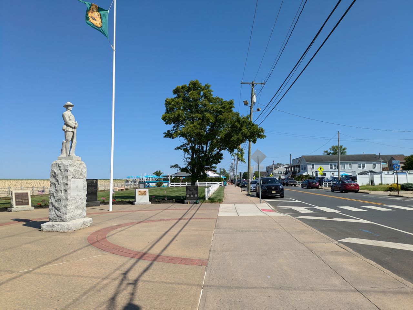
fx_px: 298
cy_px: 155
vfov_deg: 54.9
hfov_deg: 69.4
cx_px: 206
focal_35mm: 25
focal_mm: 5.43
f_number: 1.89
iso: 45
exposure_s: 1/2092
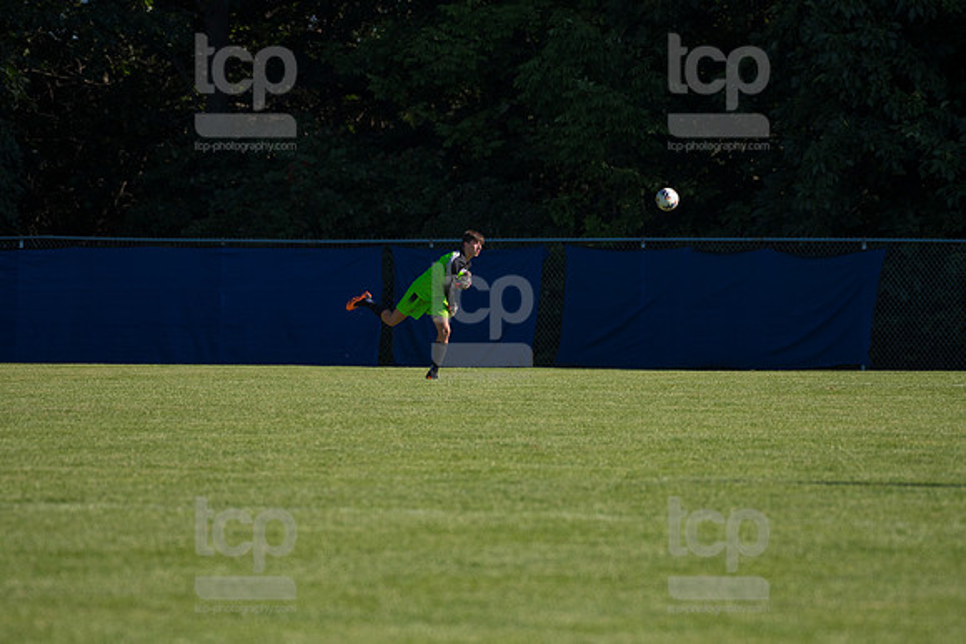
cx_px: 483
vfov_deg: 4.0
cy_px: 322
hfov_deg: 6.1
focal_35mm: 340
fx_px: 9125
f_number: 5.6
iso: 320
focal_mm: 340
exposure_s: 1/2000
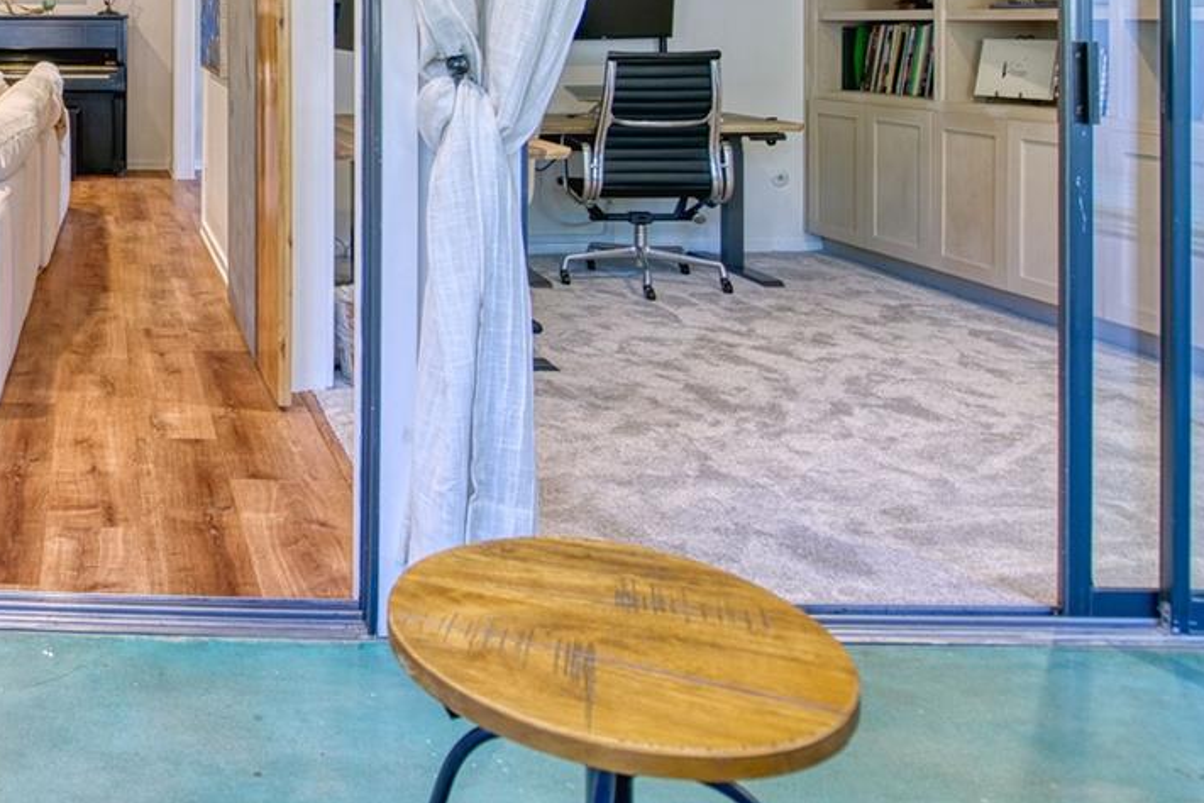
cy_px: 27
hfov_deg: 45.4
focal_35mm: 36
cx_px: 19
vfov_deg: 34.1
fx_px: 1204
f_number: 5.6
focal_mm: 16
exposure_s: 1/15
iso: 500
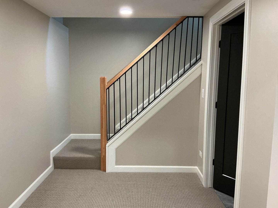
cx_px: 139
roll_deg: -0.4
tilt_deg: -6.9
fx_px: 233
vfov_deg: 48.2
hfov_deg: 61.7
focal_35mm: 29
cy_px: 104
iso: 160
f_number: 1.8
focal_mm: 3
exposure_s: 1/60
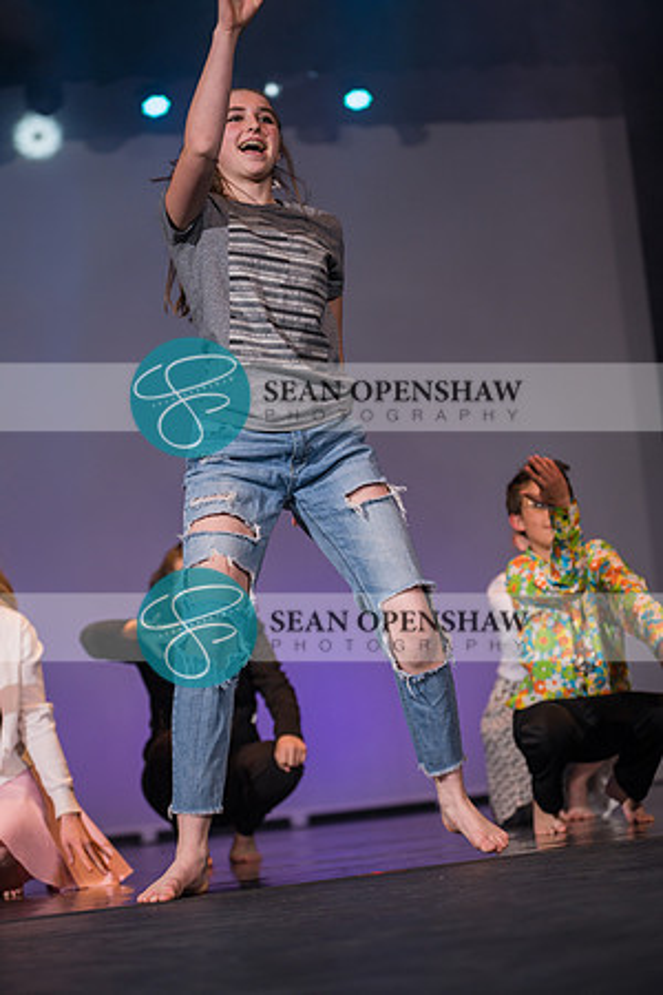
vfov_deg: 28.8
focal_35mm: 70
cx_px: 332
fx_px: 1934
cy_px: 498
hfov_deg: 19.5
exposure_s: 1/500
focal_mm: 70
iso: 400
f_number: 2.8
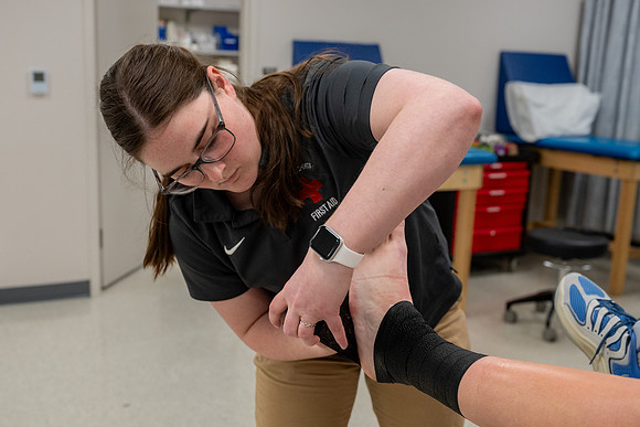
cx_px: 288
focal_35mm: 42
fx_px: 750
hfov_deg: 46.1
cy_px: 239
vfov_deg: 31.7
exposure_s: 1/400
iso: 1600
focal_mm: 37
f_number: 4.5
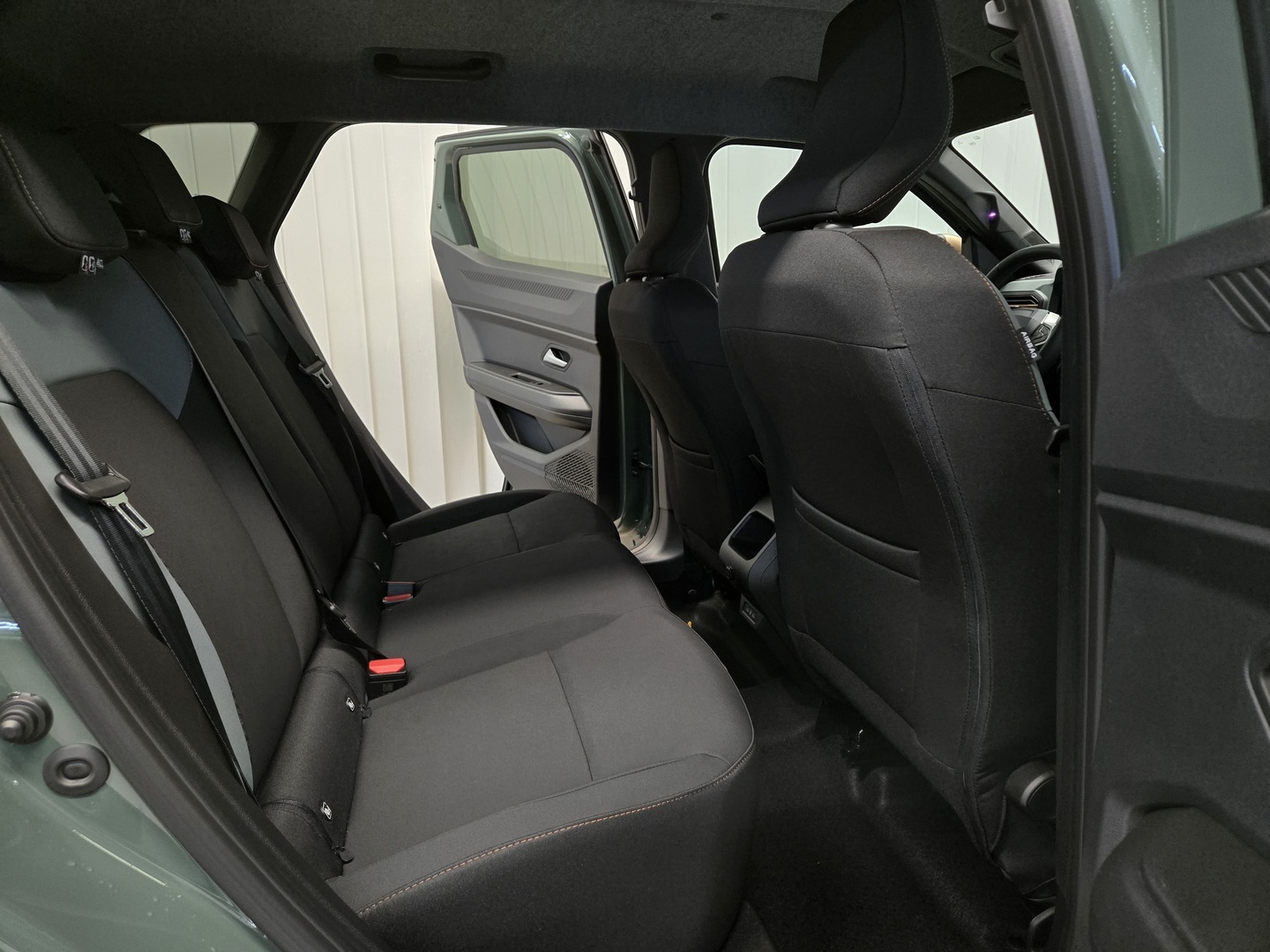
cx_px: 635
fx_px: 844
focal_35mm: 23
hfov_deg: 73.9
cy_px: 476
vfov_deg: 58.9
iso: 320
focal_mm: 5.4
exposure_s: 1/90.1
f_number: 1.8
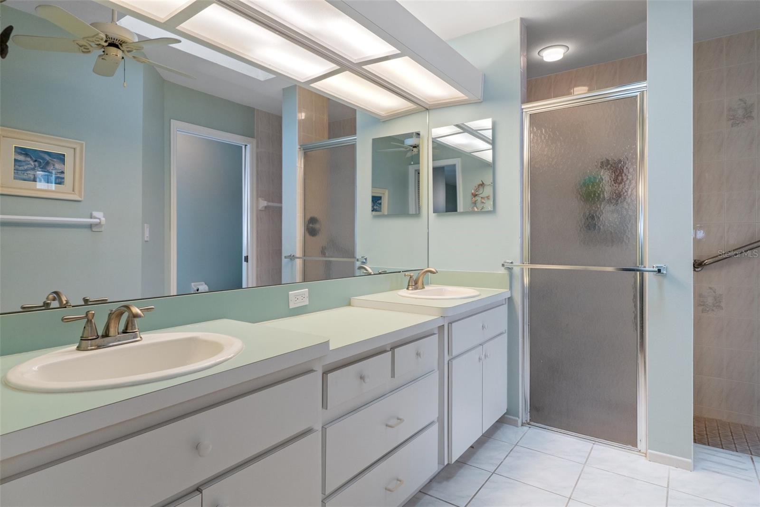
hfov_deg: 85.4
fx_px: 412
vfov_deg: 63.2
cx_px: 380
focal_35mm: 20
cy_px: 254
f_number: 8
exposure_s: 1/8
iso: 320
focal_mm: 13
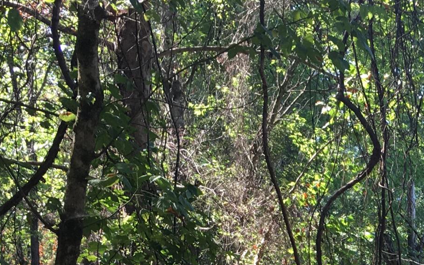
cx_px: 541
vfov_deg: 11.9
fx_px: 1167
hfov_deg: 19.1
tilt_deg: -1.2
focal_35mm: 101
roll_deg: +2.0
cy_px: 478
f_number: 2.2
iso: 25
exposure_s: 1/120
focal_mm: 4.15
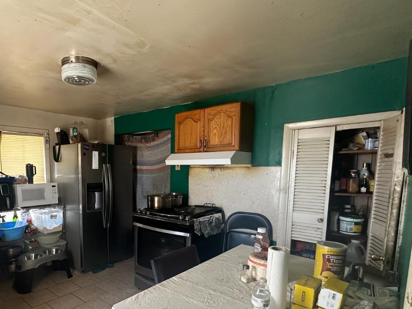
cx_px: 135
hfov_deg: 73.9
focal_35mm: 22
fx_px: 262
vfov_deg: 60.0
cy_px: 199
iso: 320
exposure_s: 1/86
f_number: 2.2
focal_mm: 2.22
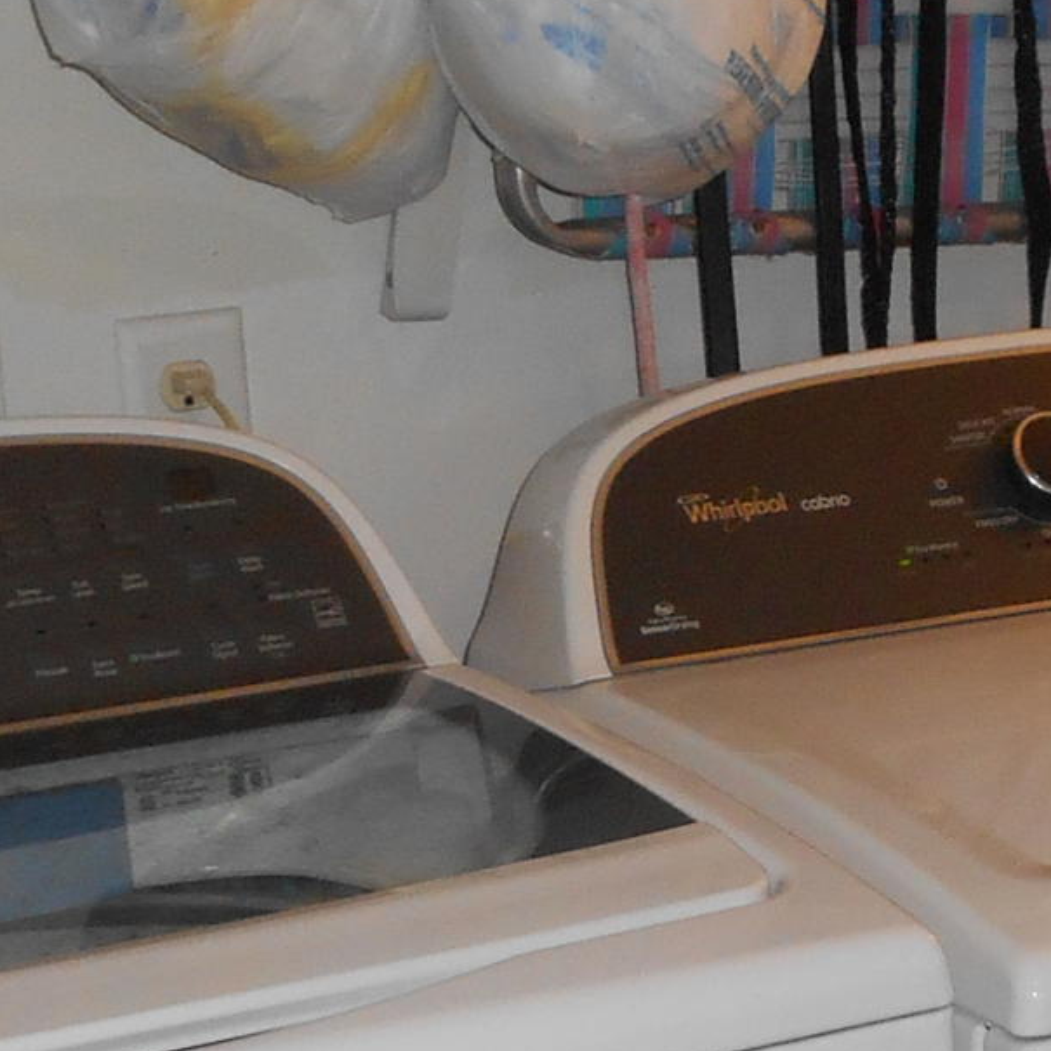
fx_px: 3916
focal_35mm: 114
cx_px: 935
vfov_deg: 15.2
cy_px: 832
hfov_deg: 15.1
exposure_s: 1/25
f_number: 3.4
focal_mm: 4.7
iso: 200
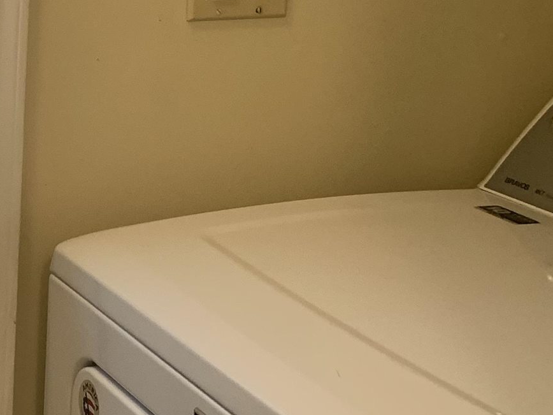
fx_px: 1470
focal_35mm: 92
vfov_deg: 16.0
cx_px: -269
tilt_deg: -12.0
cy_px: 112
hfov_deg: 18.8
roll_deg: -0.5
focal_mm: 4.25
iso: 100
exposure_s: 1/60
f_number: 1.8
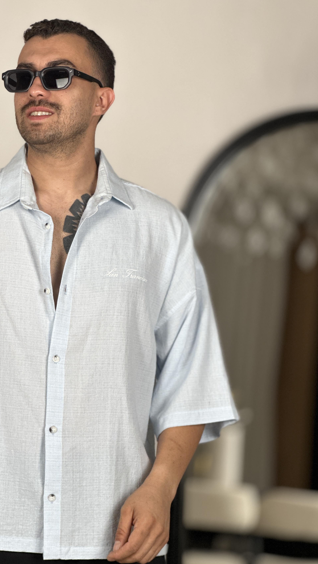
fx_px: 1484
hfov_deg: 12.2
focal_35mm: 99
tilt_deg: +0.9
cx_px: 79
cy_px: 268
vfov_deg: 21.6
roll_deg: +0.2
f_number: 2.8
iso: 160
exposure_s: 1/100
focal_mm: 9
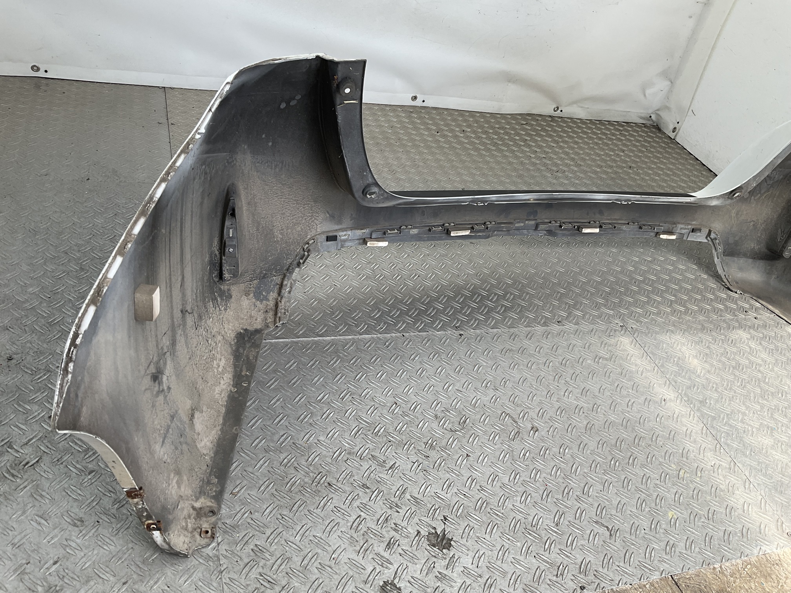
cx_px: 396
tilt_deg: -37.4
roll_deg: -17.1
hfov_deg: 61.7
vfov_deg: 48.2
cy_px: 296
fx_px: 663
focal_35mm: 29
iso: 16
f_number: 1.8
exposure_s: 1/202
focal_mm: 3
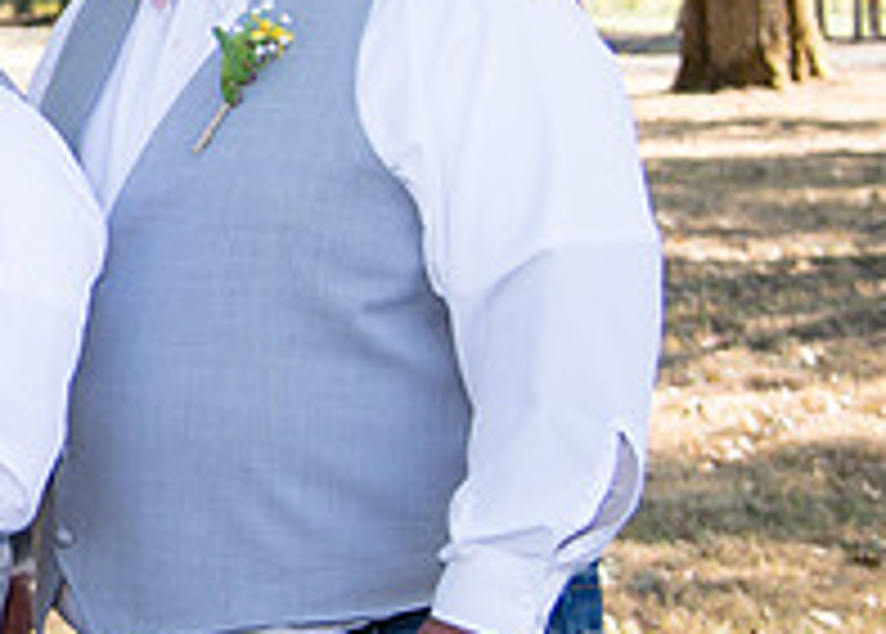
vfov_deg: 10.8
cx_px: -489
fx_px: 3324
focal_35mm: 132
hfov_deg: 14.1
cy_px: 67
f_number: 4
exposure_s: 1/320
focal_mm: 38
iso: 250
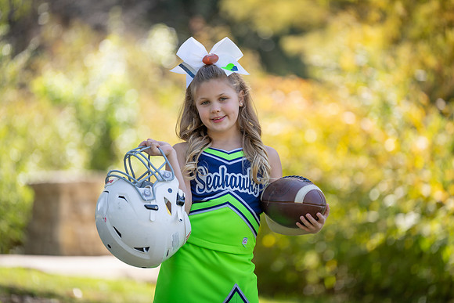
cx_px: 227
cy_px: 152
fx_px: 2144
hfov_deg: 12.1
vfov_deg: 8.1
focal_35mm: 170
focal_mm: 170
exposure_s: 1/400
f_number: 2.8
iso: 100
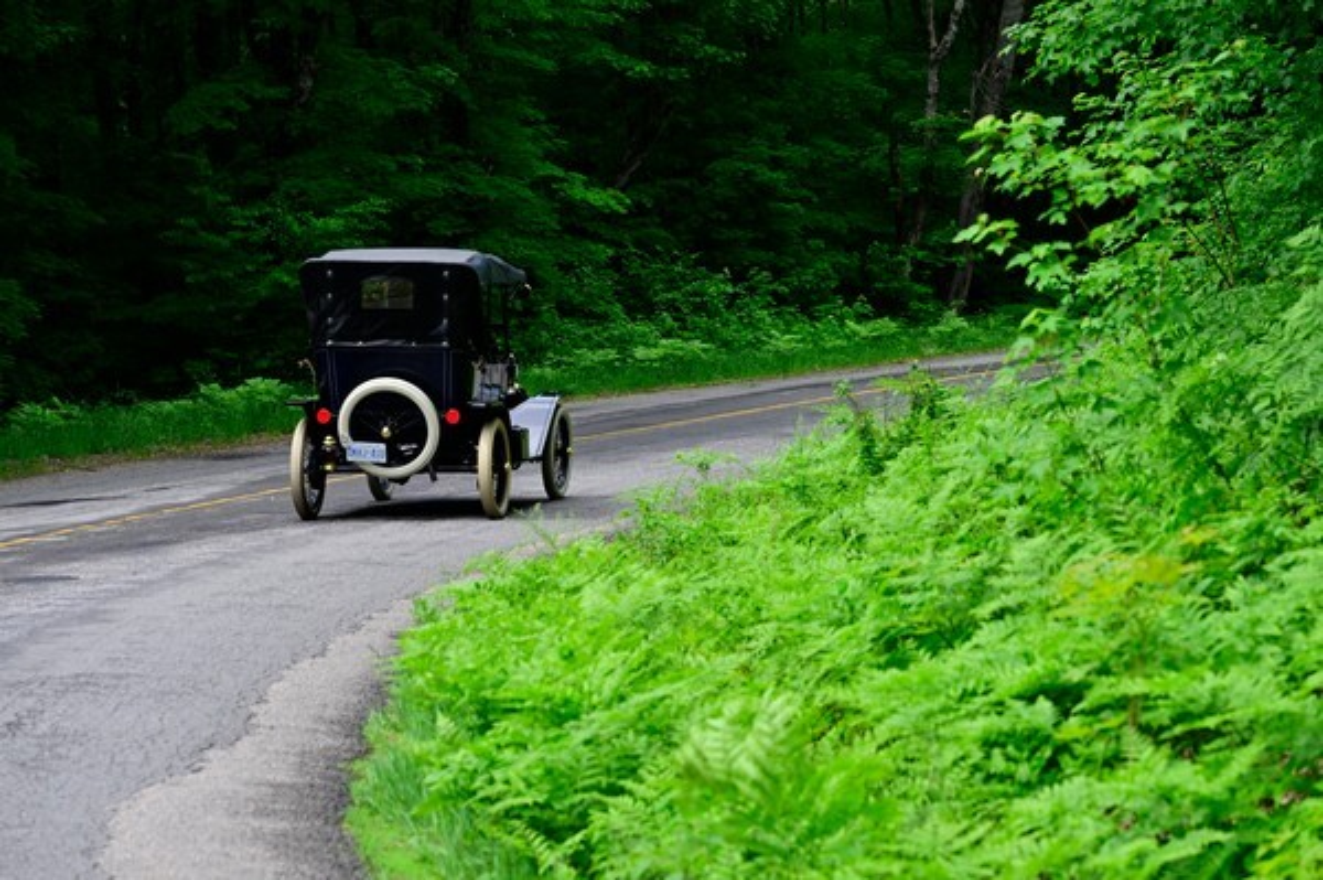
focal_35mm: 104
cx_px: 662
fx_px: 3819
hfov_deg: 19.7
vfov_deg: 13.1
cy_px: 440
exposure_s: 1/1250
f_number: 6.3
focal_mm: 104
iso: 640
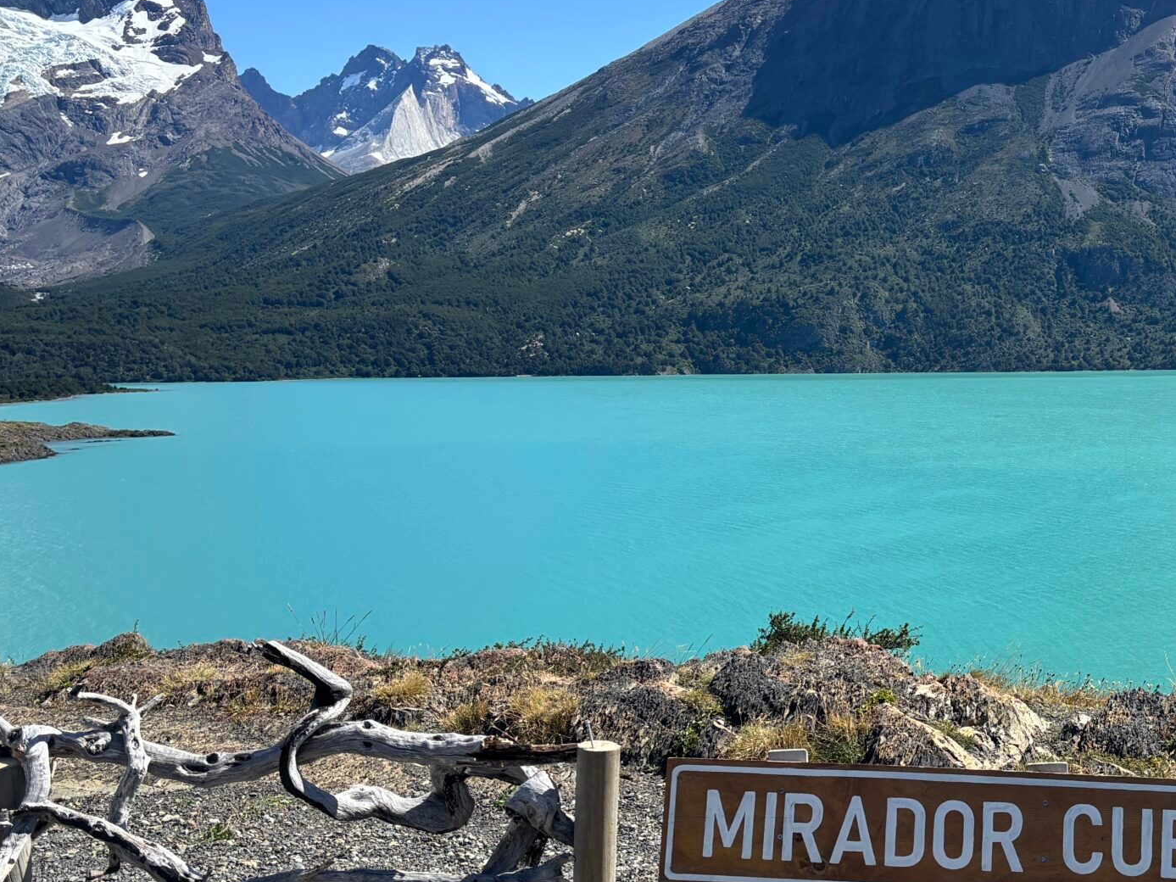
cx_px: 934
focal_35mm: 48
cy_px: 455
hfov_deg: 38.3
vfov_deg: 30.3
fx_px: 1631
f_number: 1.6
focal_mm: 5.96
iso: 50
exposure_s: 1/2778
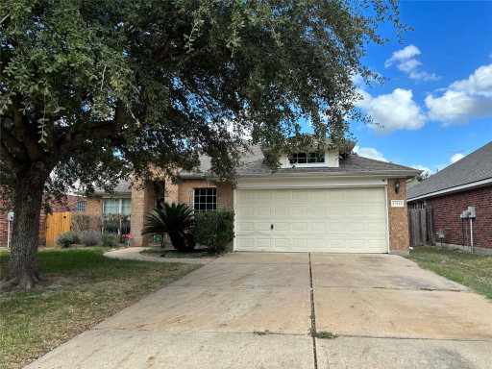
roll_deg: +0.2
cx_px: 246
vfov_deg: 53.1
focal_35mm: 26
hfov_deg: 67.3
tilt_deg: +7.0
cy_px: 184
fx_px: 370
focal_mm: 5.96
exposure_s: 1/1205
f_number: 1.6
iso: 50
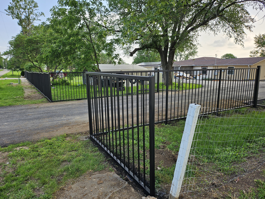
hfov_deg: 71.6
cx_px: 132
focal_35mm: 24
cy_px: 100
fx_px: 184
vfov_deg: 56.8
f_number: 1.8
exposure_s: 1/479
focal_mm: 5
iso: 50
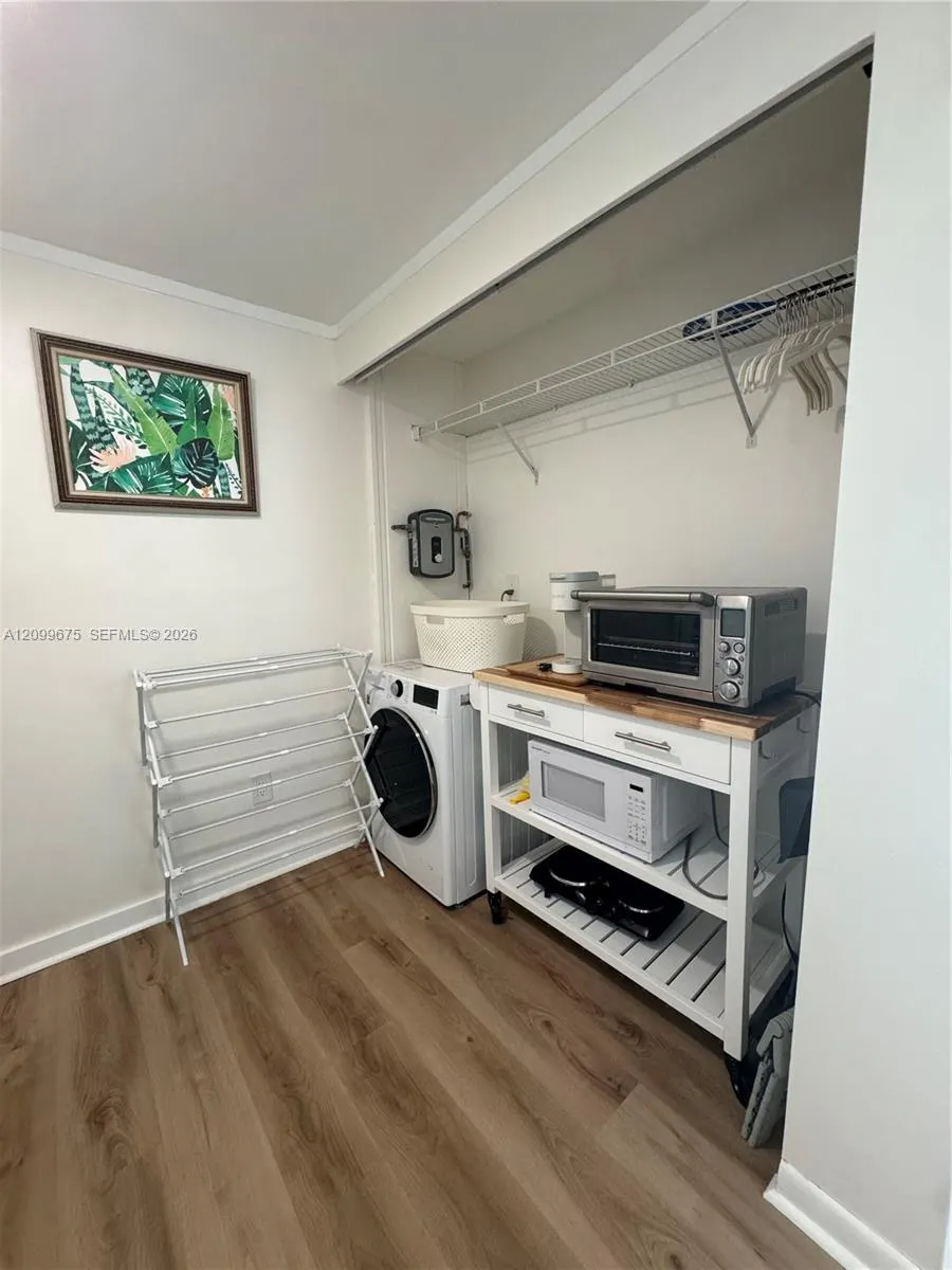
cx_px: 476
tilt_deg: -8.8
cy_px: 635
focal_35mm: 14
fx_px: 513
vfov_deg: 102.1
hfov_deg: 85.7
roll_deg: +1.8
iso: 250
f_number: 2.2
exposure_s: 1/120
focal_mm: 2.22
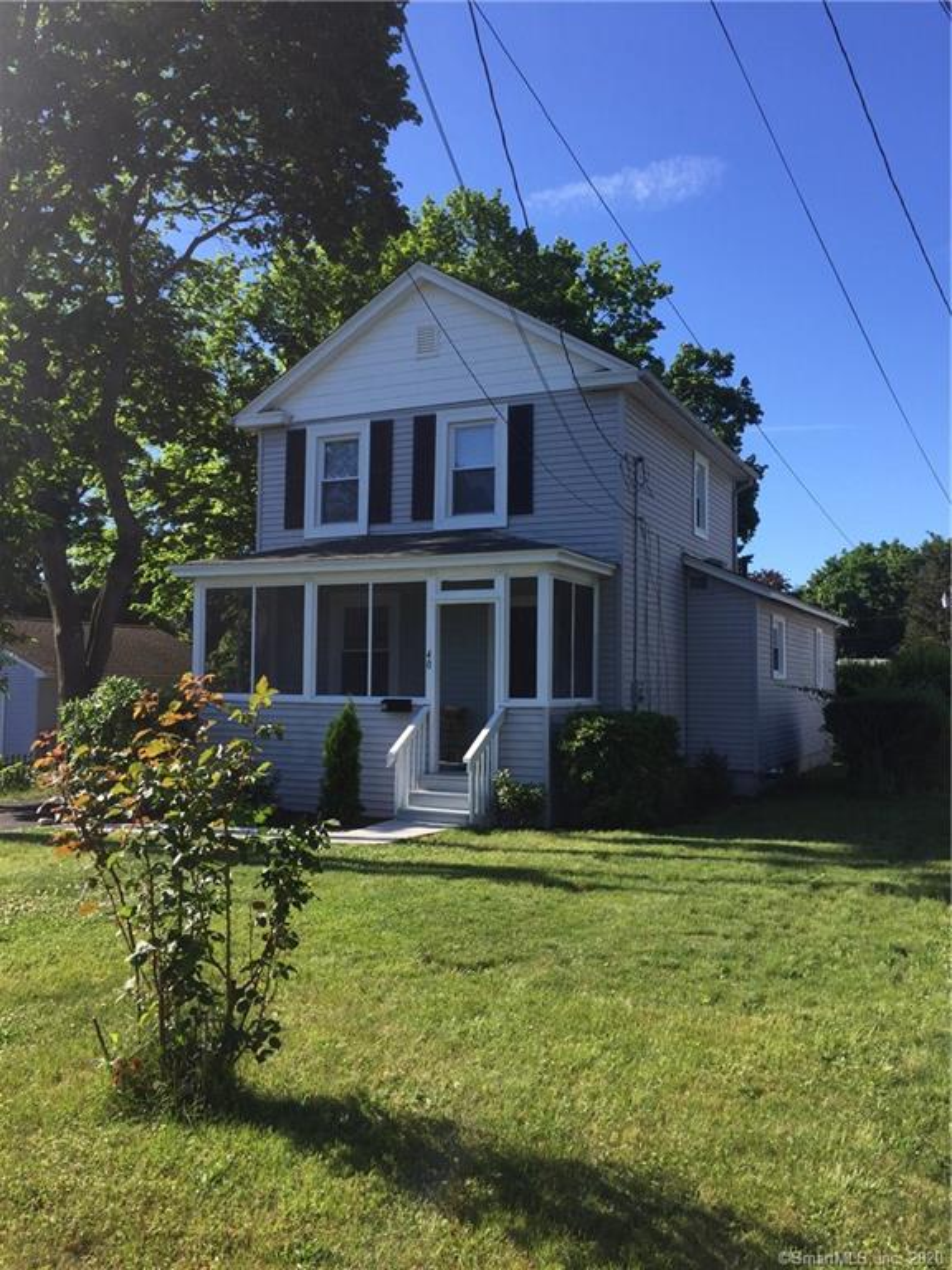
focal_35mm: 29
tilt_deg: +4.7
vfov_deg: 61.7
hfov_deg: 48.2
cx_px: 476
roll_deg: -1.5
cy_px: 635
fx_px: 1063
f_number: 2.2
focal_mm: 4.15
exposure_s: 1/1099
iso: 32
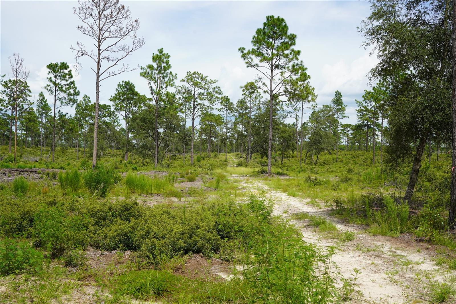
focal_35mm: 40
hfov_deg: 48.5
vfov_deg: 33.4
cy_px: 152
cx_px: 228
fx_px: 507
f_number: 10
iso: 100
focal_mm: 40
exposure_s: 1/160
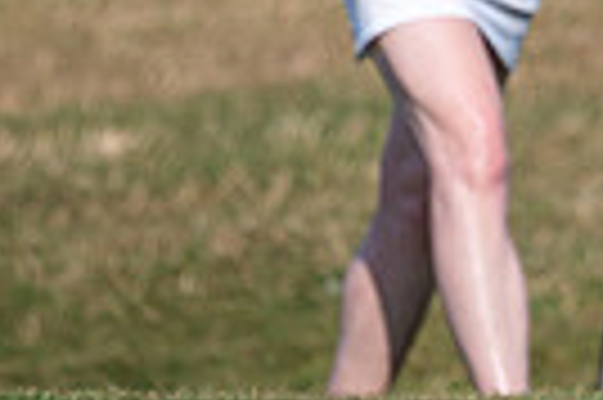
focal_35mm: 1829
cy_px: -628
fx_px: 30598
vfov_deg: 0.7
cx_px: 860
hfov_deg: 1.1
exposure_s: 1/1000
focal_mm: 300
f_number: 4
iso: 100
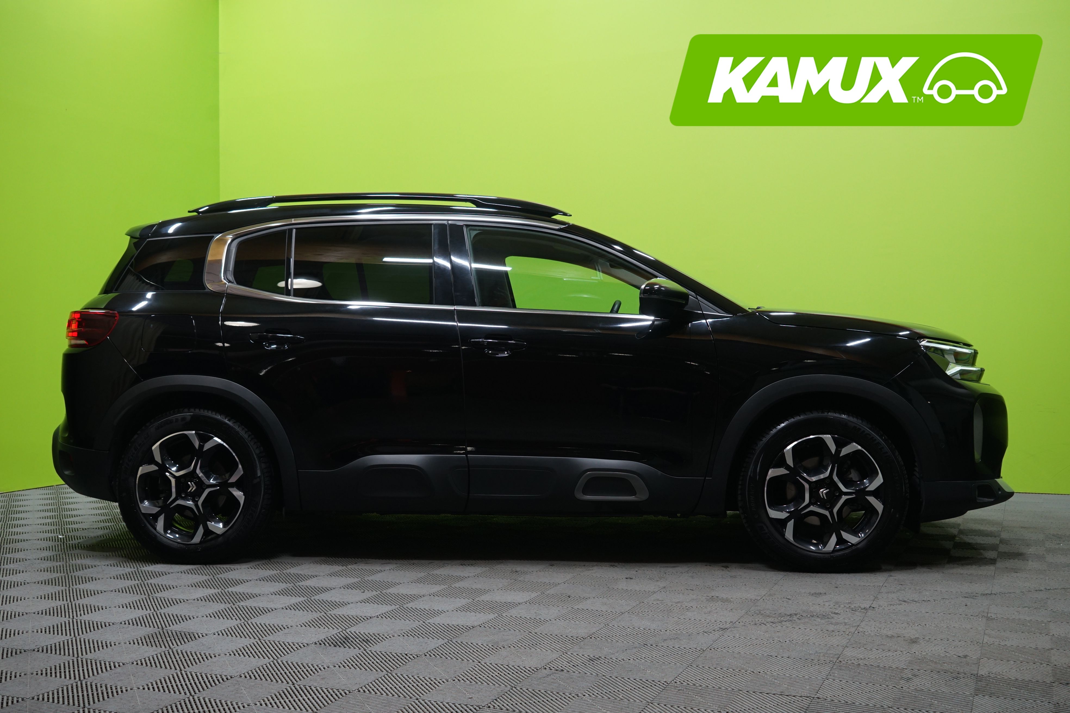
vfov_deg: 34.2
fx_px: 1159
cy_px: 356
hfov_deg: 49.6
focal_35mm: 39
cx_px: 535
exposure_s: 1/25
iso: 800
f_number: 5.6
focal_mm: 39
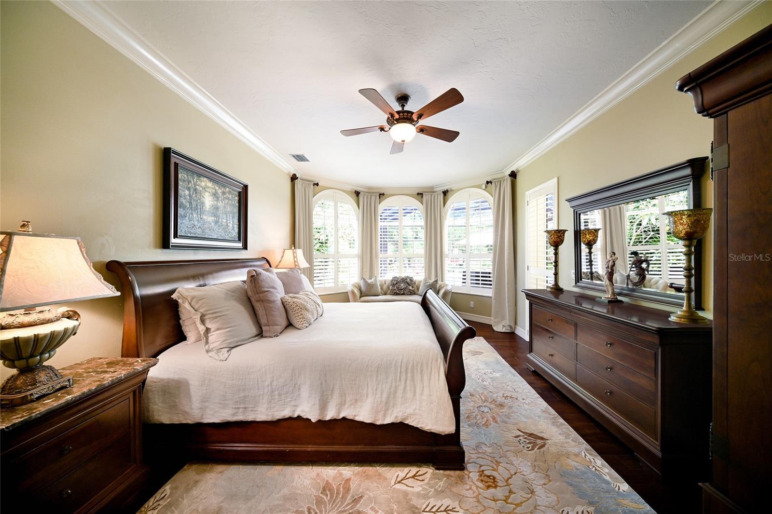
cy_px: 257
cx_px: 386
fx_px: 257
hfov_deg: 112.6
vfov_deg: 90.0
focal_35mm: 12
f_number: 8
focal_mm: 12
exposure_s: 1/3
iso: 800
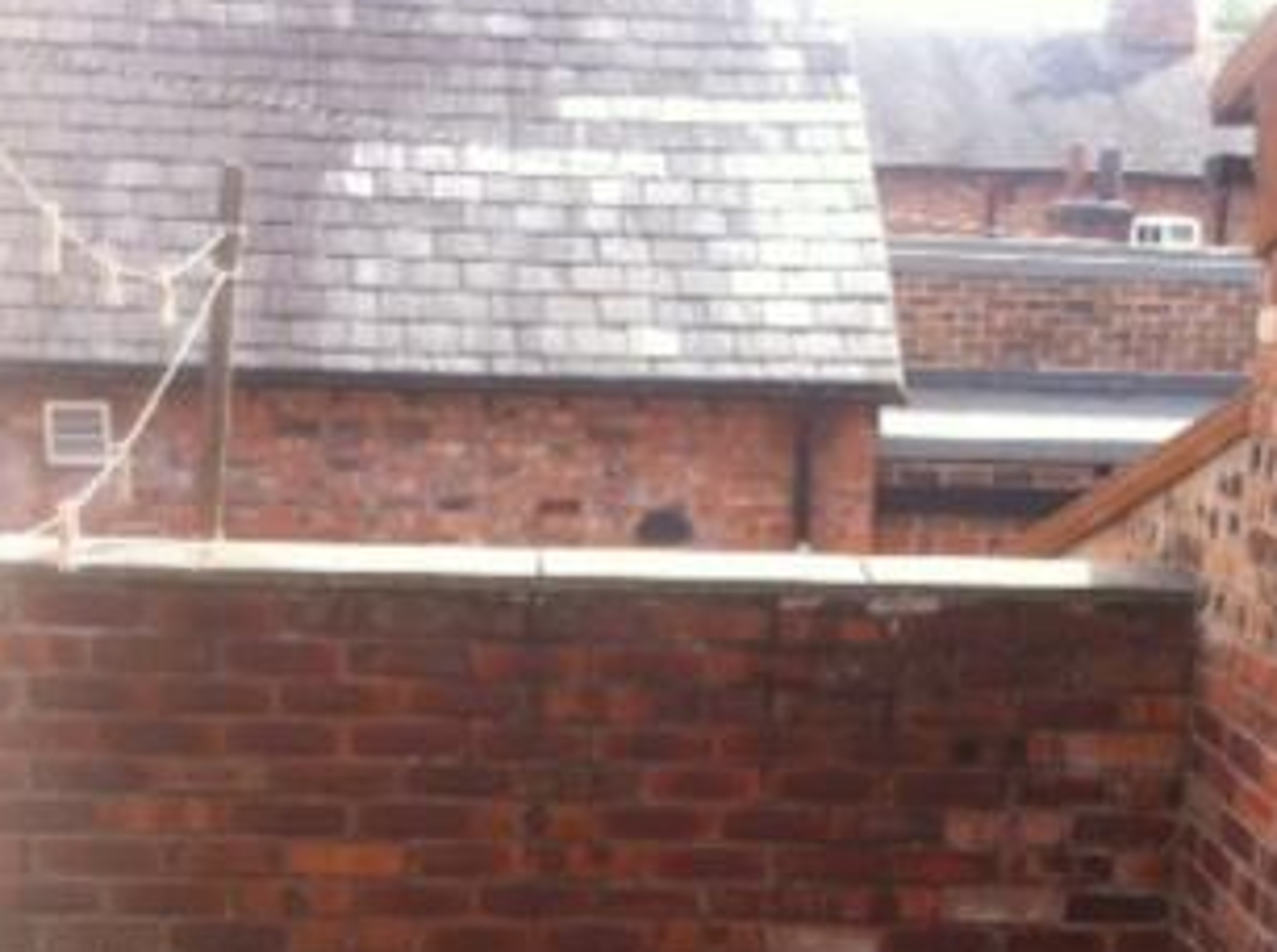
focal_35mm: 67
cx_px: 712
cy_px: 816
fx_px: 2466
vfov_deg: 21.5
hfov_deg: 29.0
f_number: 2.8
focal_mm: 3.85
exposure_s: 1/260
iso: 80
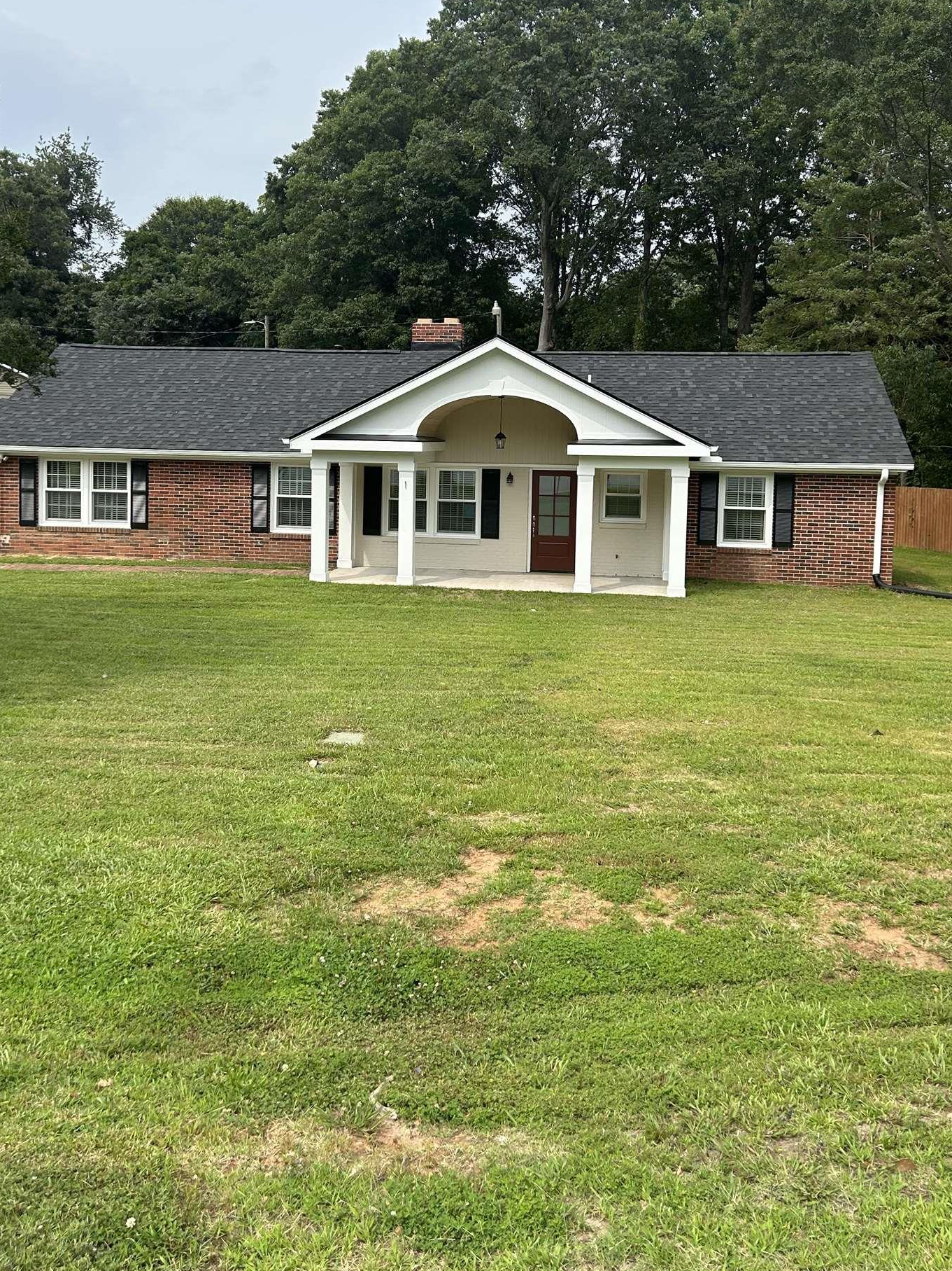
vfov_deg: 54.9
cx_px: 438
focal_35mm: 33
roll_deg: -0.6
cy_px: 496
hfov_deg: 42.9
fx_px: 1210
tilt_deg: -3.0
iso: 50
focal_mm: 5.7
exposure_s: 1/2994
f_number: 1.5
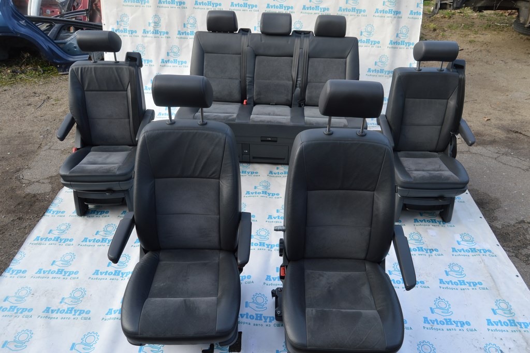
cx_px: 265
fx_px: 397
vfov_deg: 47.9
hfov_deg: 67.4
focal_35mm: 27
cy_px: 176
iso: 100
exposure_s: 1/125
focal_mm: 18
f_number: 5.6
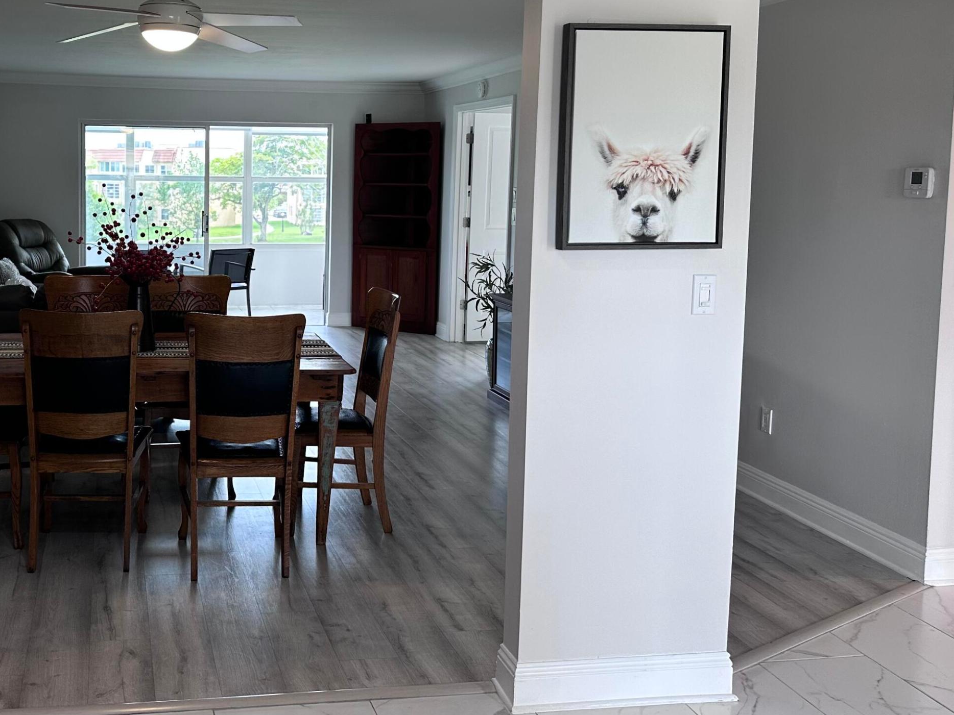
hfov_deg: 48.3
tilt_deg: -4.5
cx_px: 244
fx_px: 1020
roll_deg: -0.3
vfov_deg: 38.3
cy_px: 248
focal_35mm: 37
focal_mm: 6.86
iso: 100
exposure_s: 1/120
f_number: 1.78
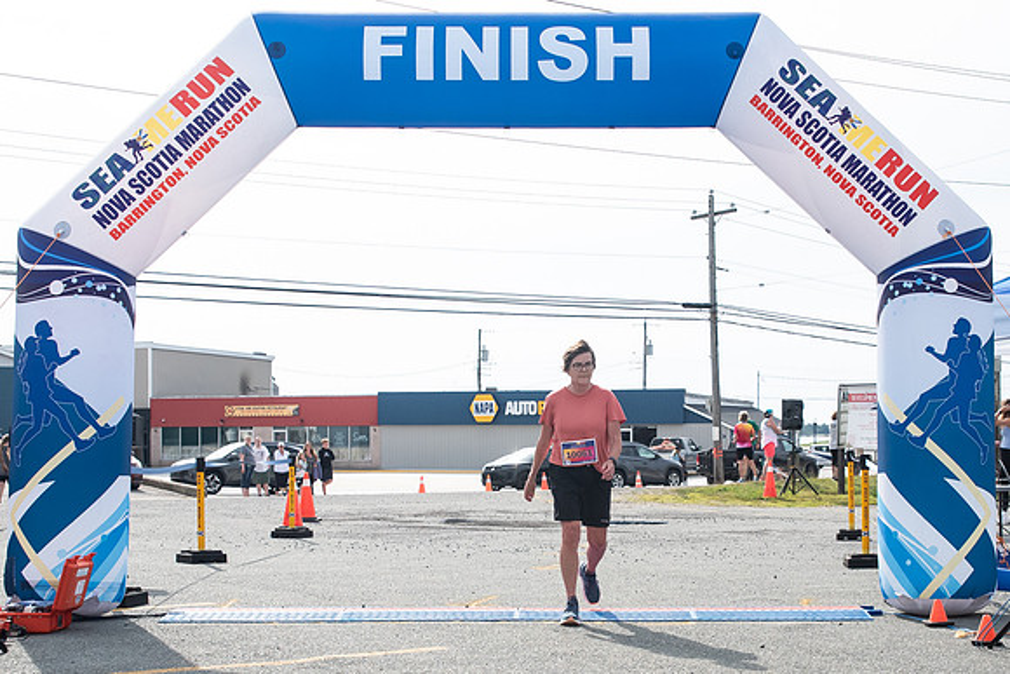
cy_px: 443
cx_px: 572
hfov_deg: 34.2
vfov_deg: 23.1
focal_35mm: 58
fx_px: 1640
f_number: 4
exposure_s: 1/3200
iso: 800
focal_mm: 32
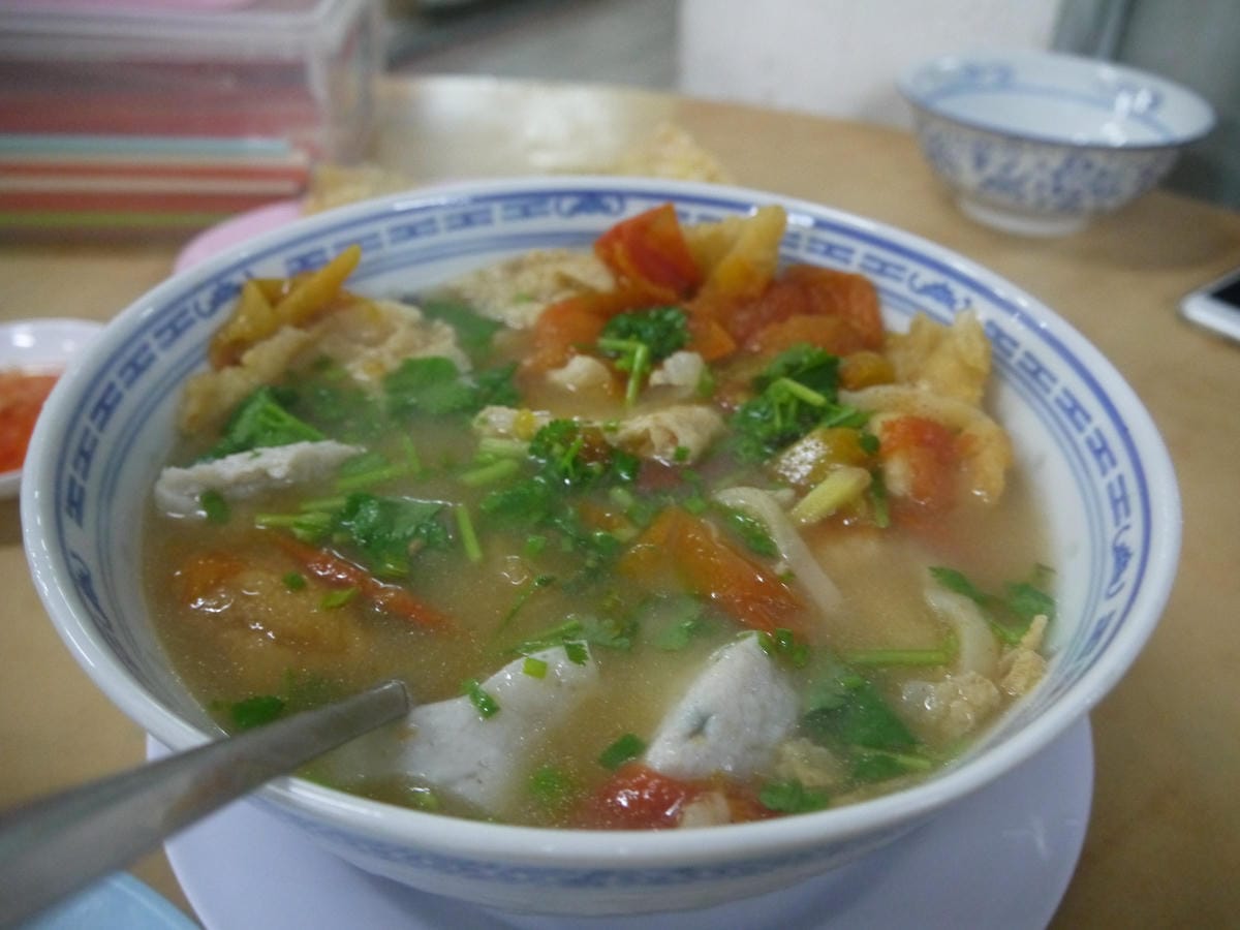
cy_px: 465
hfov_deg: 63.4
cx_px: 620
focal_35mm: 28
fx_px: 1003
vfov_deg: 49.7
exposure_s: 1/50
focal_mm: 14
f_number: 3.5
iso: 1600
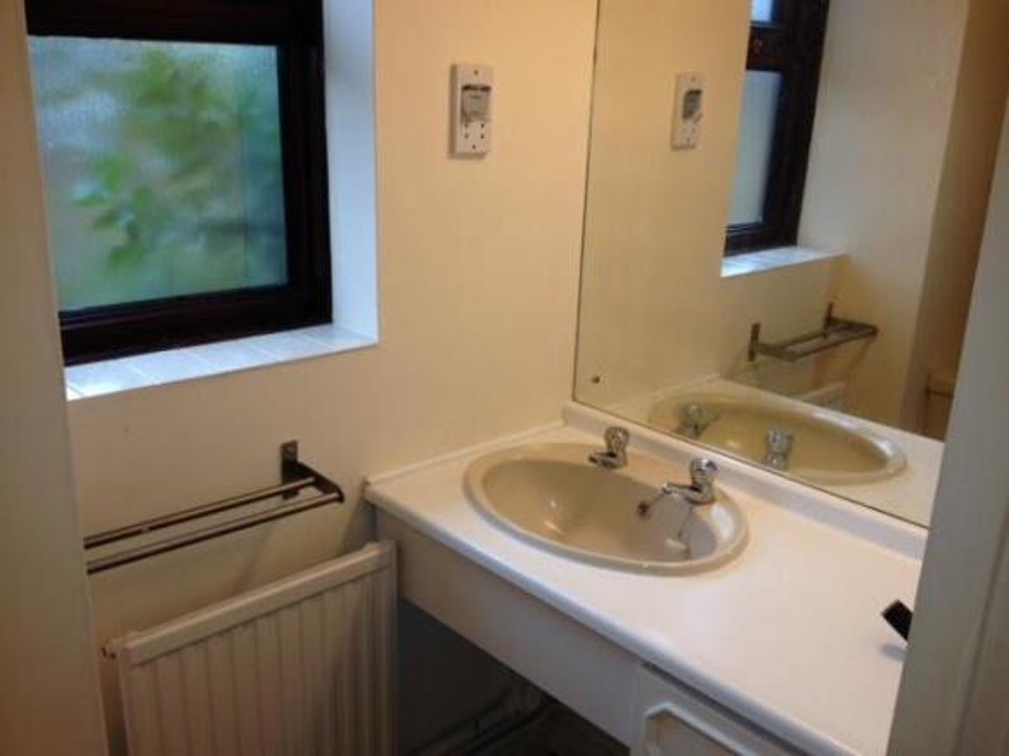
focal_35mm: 35
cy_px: 378
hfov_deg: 52.6
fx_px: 1020
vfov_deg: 40.7
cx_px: 504
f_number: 2.4
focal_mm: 4.28
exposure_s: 1/21
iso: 50
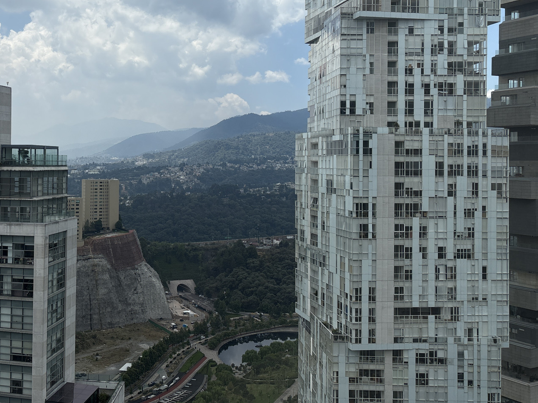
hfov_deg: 44.7
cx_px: 156
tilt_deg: +0.7
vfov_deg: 35.0
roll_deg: -0.4
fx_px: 637
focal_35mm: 41
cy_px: 152
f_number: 1.6
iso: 50
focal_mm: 5.96
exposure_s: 1/2451
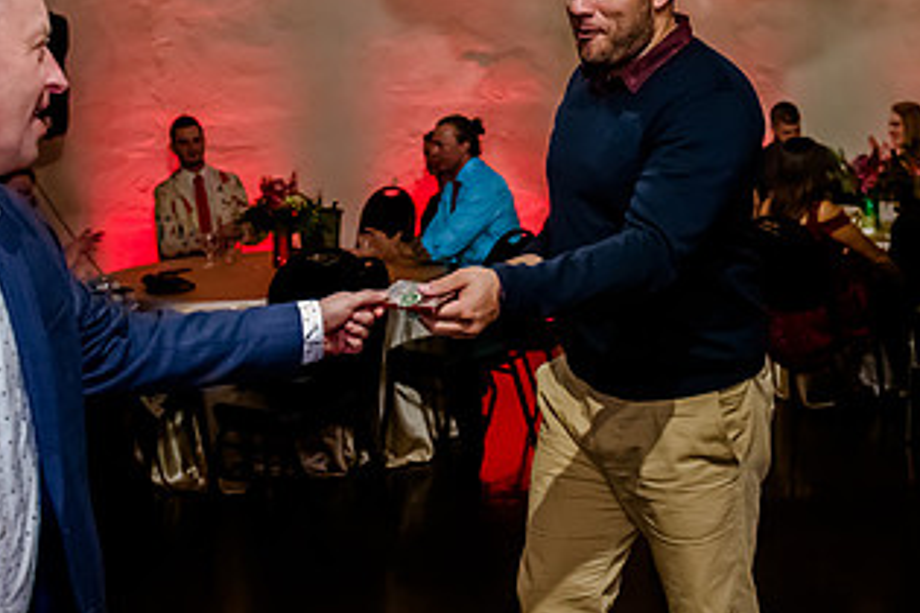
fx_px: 1329
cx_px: 502
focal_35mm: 52
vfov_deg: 25.4
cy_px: 98
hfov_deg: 38.2
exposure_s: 1/200
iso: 5000
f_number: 2.8
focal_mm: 24
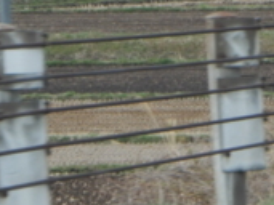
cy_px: -235
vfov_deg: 1.3
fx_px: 9247
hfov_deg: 1.7
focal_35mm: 1169
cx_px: 316
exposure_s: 1/160
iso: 80
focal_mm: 44.6
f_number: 5.6
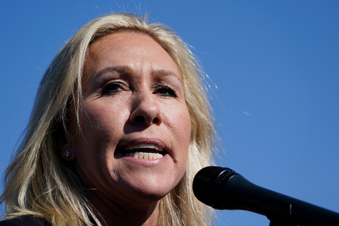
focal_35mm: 200
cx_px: 170
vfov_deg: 6.9
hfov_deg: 10.3
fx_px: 1883
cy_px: 113
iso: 200
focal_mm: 200
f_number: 6.3
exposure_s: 1/2000
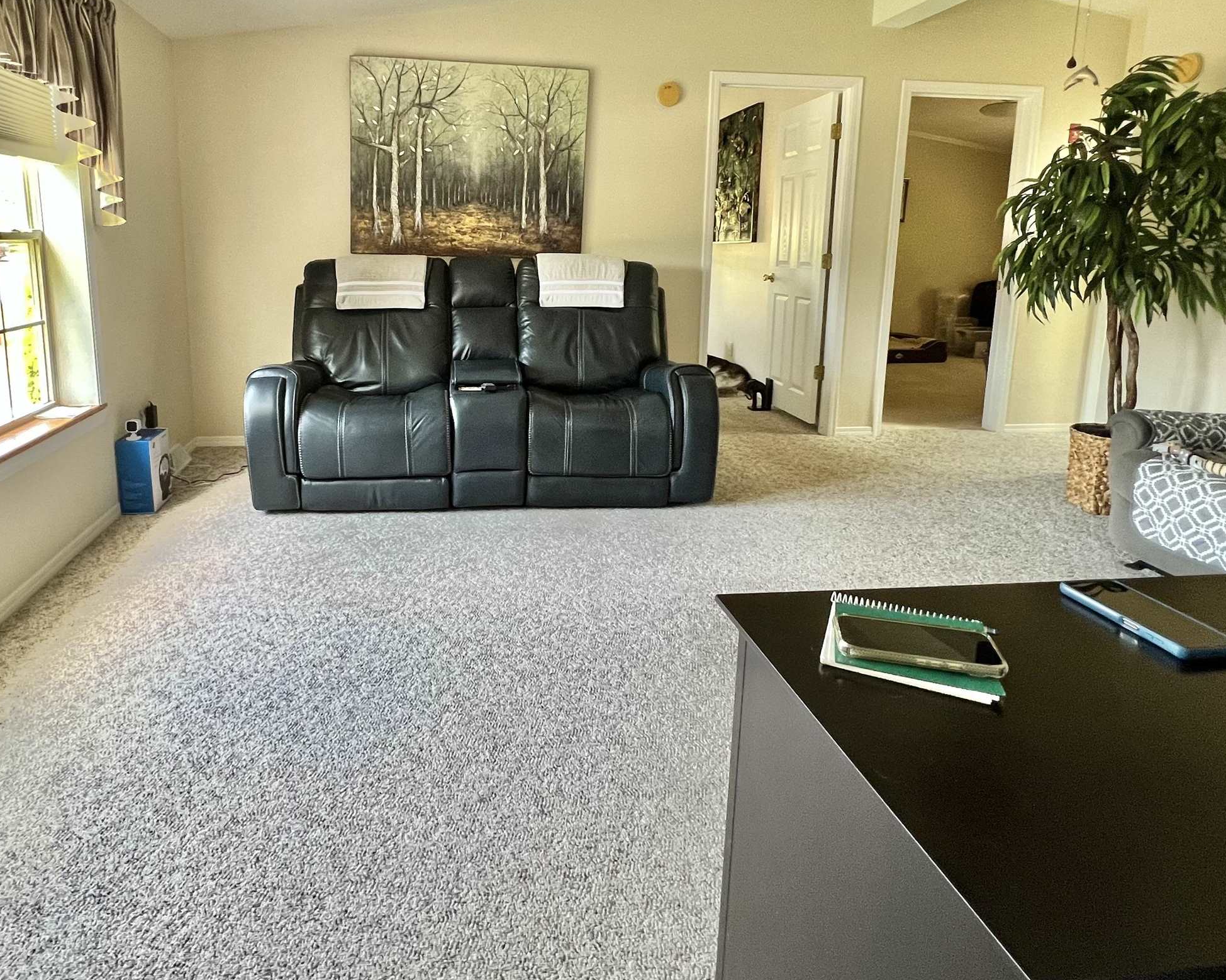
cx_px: 518
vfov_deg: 67.0
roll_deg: -0.4
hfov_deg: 79.8
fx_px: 726
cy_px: 366
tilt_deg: -9.8
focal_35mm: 20
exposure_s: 1/60
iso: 200
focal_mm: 1.57
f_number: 1.8
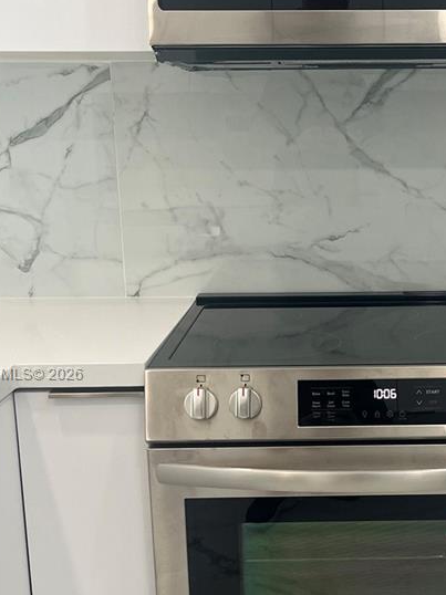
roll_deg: +1.2
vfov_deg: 33.1
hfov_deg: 24.7
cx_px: 375
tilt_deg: -14.9
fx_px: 997
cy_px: 375
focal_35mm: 58
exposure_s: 1/120
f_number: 1.6
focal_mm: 5.1
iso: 80
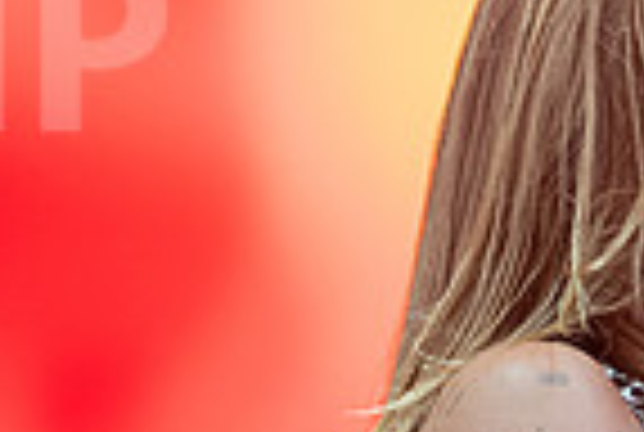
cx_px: 775
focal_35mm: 1073
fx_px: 19235
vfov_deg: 1.3
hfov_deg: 1.9
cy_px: 351
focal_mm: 190
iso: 640
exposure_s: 1/500
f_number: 3.5
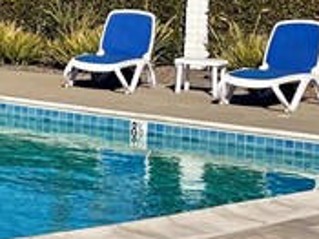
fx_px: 1400
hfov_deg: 10.5
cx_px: -525
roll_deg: -2.2
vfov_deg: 9.6
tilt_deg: -0.7
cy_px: -57
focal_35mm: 152
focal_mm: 4.2
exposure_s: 1/5051
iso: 32
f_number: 1.6
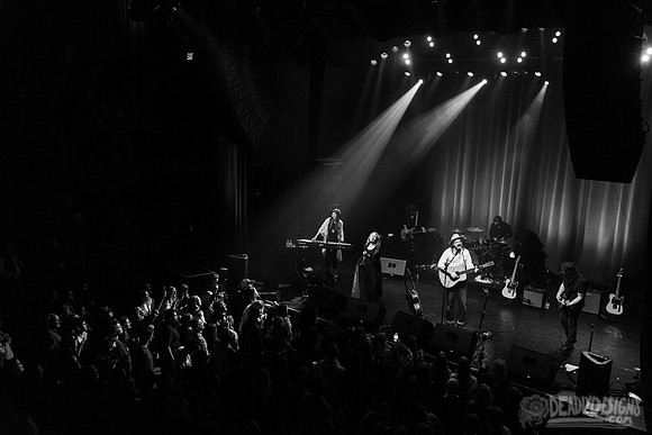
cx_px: 337
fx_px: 562
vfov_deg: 42.3
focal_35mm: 31
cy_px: 214
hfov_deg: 60.2
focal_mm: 29
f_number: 3.2
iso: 2500
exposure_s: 1/160
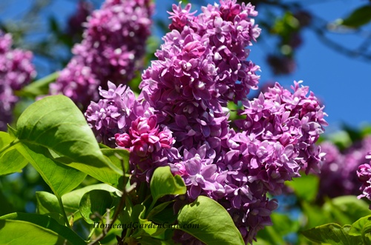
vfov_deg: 16.5
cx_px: 186
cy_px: 122
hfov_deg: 24.7
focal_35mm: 82
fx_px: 848
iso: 220
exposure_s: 1/250
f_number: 10
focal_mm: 55
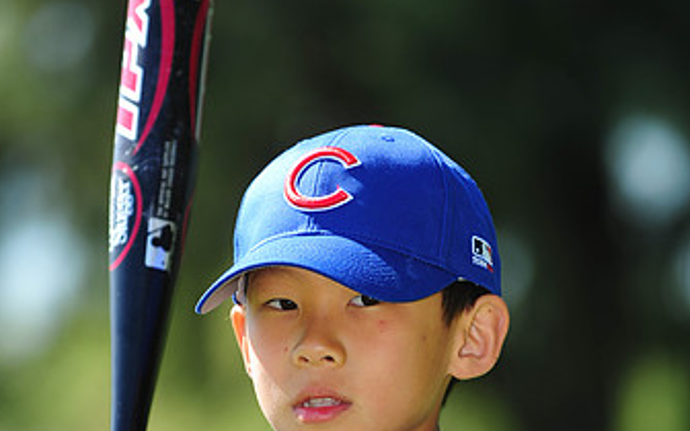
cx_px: 300
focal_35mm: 352
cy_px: 472
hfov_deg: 6.0
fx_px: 6619
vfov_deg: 3.7
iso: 200
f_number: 4.5
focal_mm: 200
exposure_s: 1/640
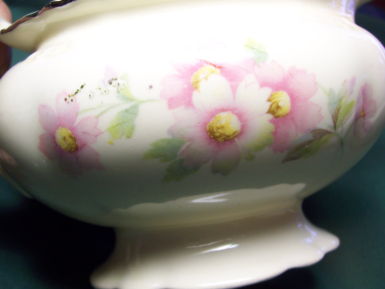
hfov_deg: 50.1
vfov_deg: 38.7
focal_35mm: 37
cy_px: 144
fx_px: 412
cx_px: 192
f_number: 2.8
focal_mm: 5.6
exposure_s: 1/30
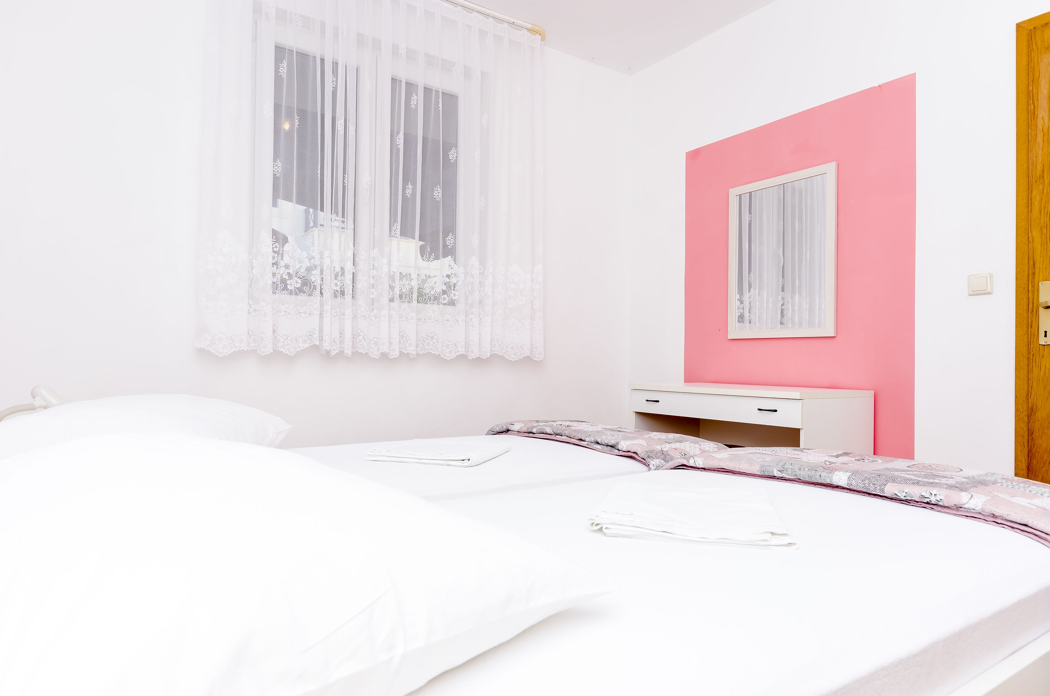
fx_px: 611
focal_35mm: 21
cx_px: 525
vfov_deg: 59.3
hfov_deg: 81.3
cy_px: 348
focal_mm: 14
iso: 250
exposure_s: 1/100
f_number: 8
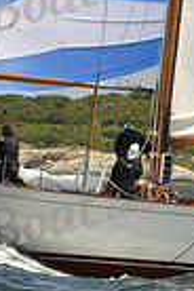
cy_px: 94
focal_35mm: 294
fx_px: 2376
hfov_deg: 4.7
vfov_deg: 7.0
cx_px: 264
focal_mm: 70
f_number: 9
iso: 400
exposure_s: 1/1600
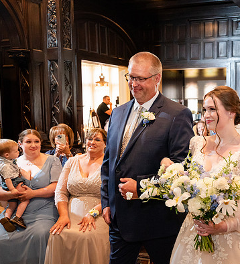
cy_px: 139
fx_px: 355
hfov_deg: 35.4
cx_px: 211
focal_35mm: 43
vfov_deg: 40.8
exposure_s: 1/200
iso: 3200
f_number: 4
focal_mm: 28
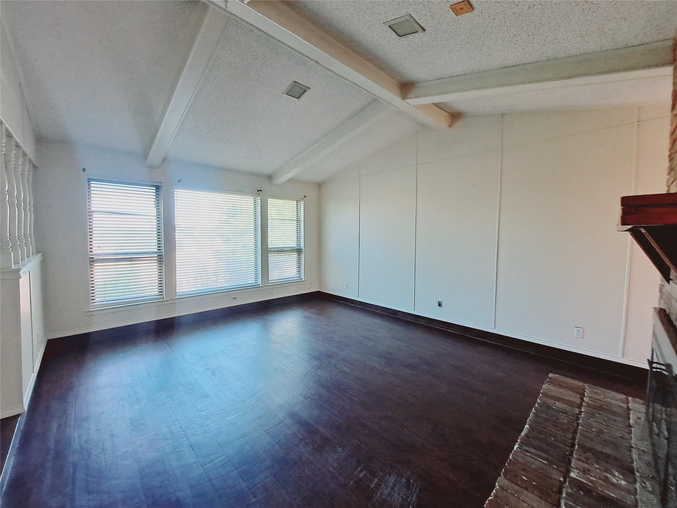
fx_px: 254
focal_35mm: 13
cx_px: 338
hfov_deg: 106.2
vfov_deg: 89.9
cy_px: 254
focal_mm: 1.74
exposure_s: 1/50
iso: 40
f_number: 2.2
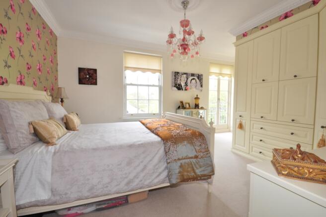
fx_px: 136
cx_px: 163
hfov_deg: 100.4
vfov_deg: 77.2
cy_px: 108
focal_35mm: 15
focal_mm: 10
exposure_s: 1/1.3
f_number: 20
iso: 200
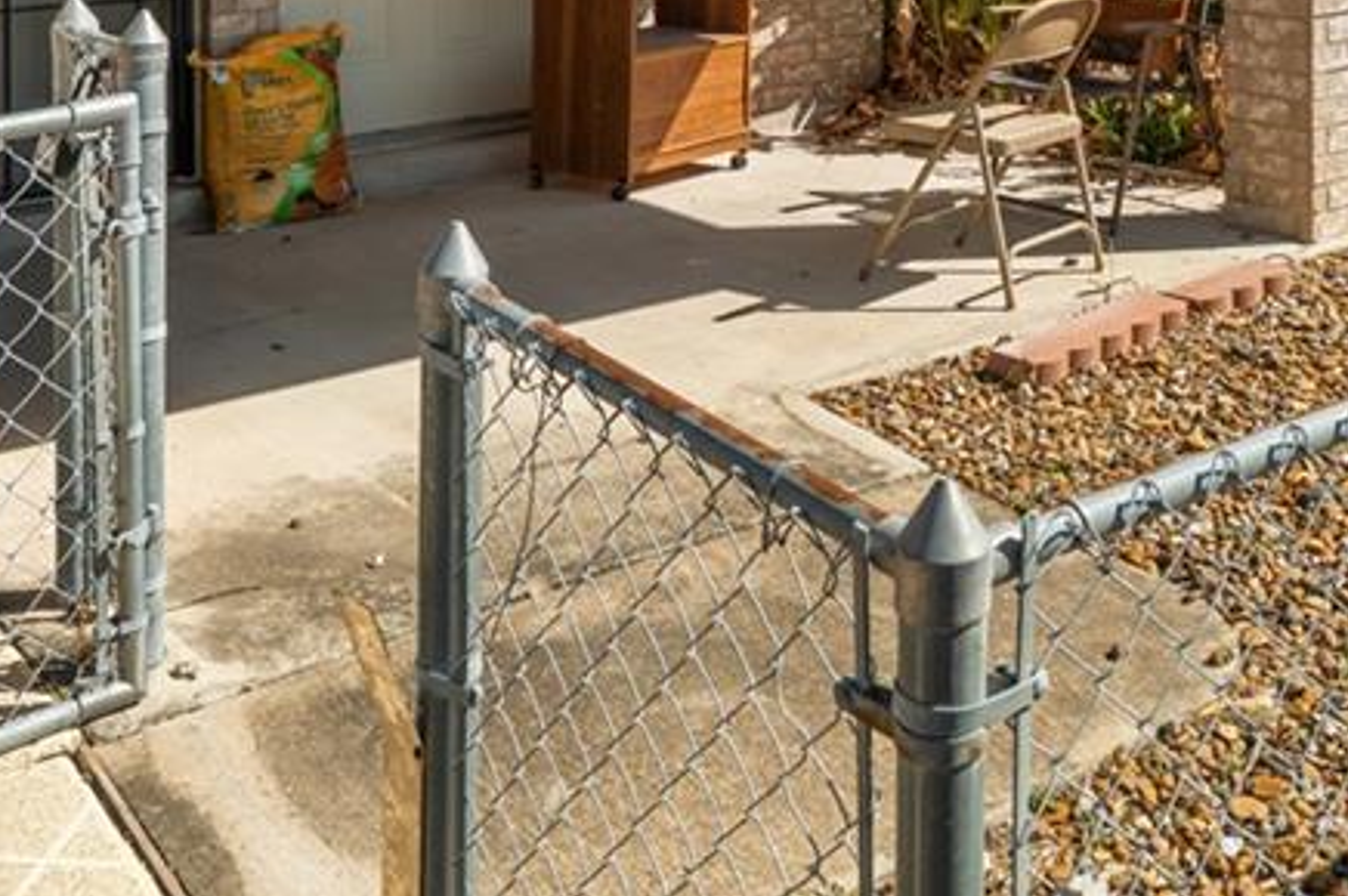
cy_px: -99
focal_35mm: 47
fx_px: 1759
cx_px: 1008
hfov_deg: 40.8
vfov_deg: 26.3
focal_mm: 20
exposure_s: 1/13
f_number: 8
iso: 100
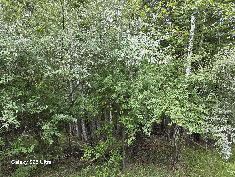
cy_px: 88
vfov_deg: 58.9
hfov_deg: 73.9
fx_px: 156
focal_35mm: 23
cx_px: 118
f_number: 1.7
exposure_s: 1/182
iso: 50
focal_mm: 6.3
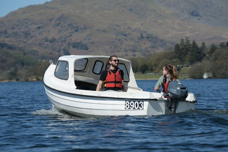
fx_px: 1267
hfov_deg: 10.3
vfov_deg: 6.9
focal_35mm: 200
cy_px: 76
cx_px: 114
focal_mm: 200
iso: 90
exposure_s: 1/400
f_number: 8
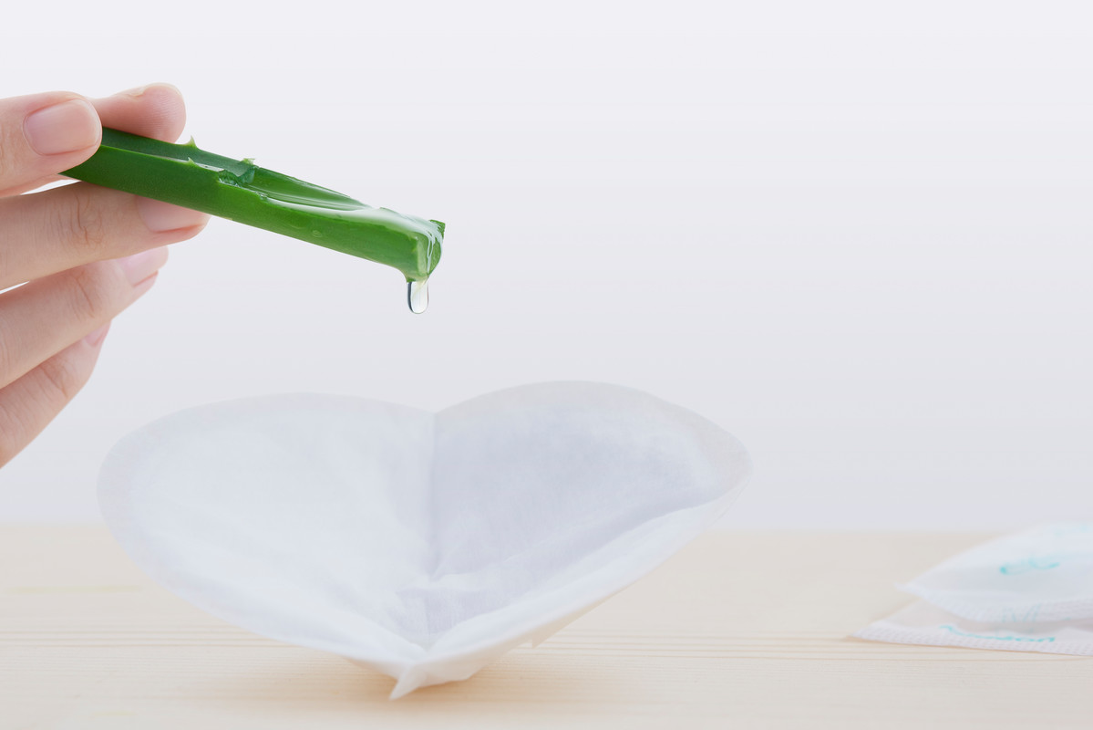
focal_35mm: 105
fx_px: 3188
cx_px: 546
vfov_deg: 13.0
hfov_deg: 19.5
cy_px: 365
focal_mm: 105
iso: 160
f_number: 11
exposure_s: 1/60
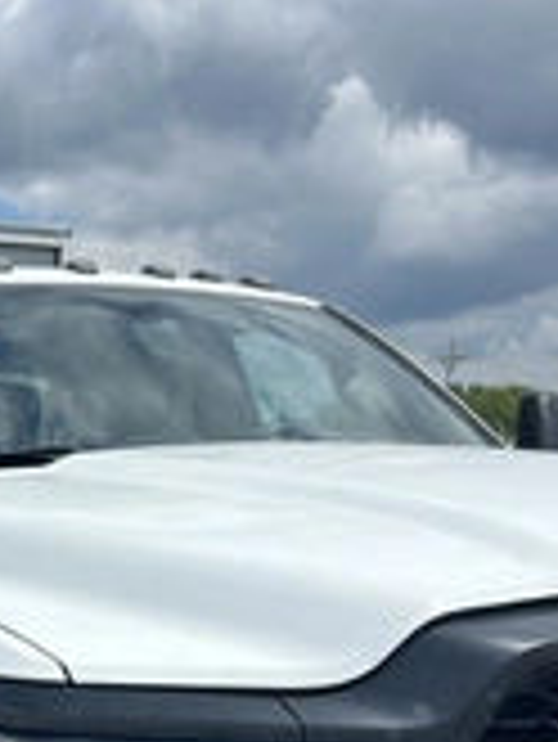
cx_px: -63
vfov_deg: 28.7
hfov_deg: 22.0
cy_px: 751
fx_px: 1352
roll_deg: -1.0
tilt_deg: -11.1
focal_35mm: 63
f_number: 1.5
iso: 50
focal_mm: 5.7
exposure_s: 1/5882
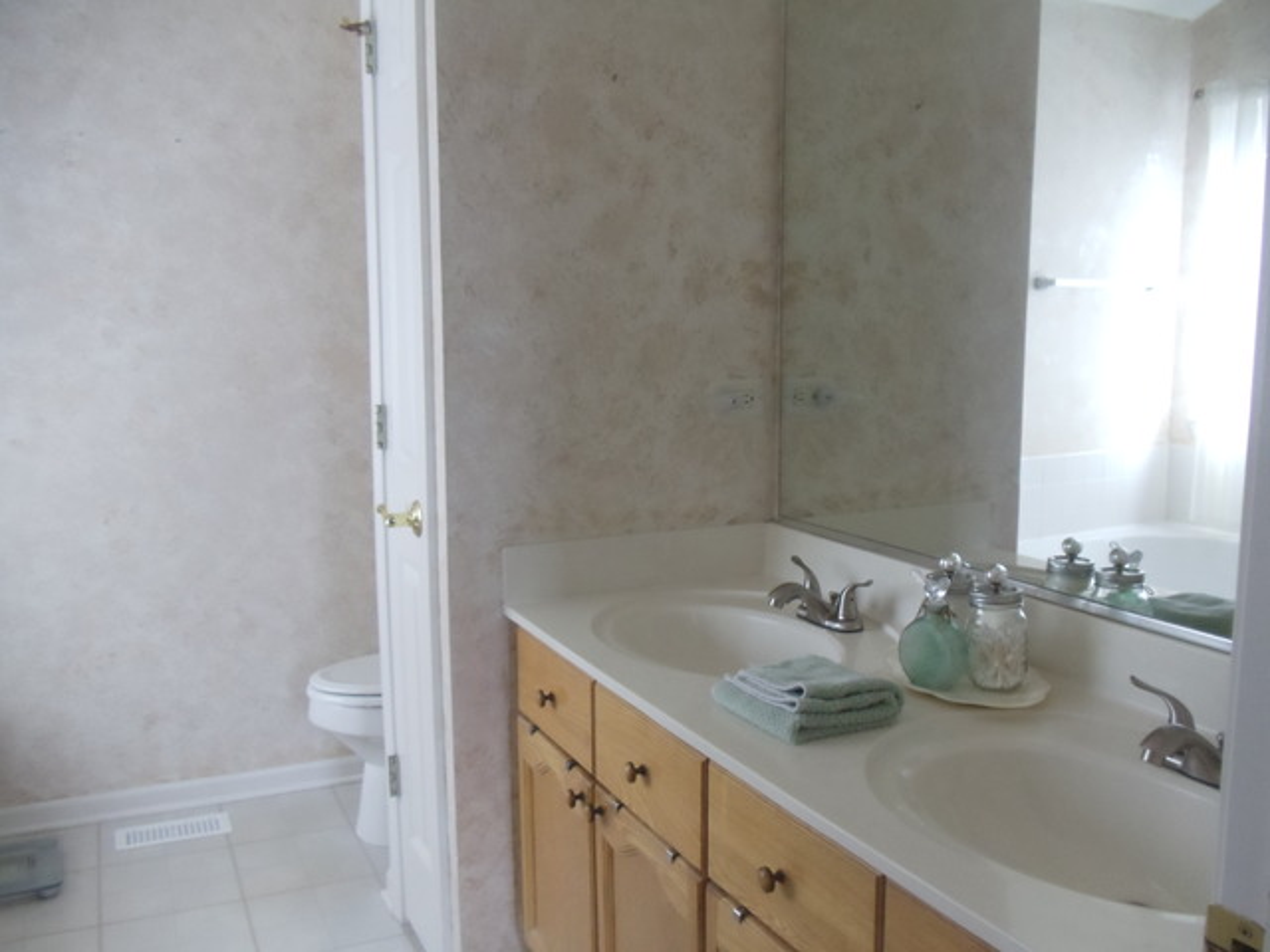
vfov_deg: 32.9
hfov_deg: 42.9
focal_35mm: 44
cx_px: 635
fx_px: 1614
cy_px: 476
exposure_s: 1/60
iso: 400
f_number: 3.5
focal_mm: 6
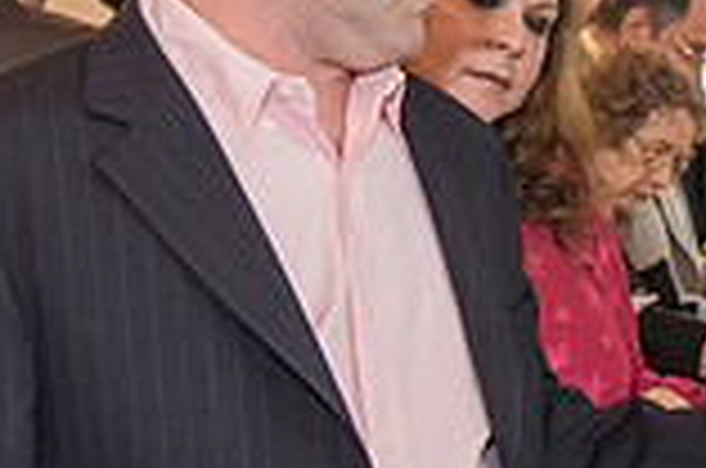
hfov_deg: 14.9
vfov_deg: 10.7
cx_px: 1106
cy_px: 457
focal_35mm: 126
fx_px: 2466
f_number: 4
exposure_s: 1/80
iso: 1600
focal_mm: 34
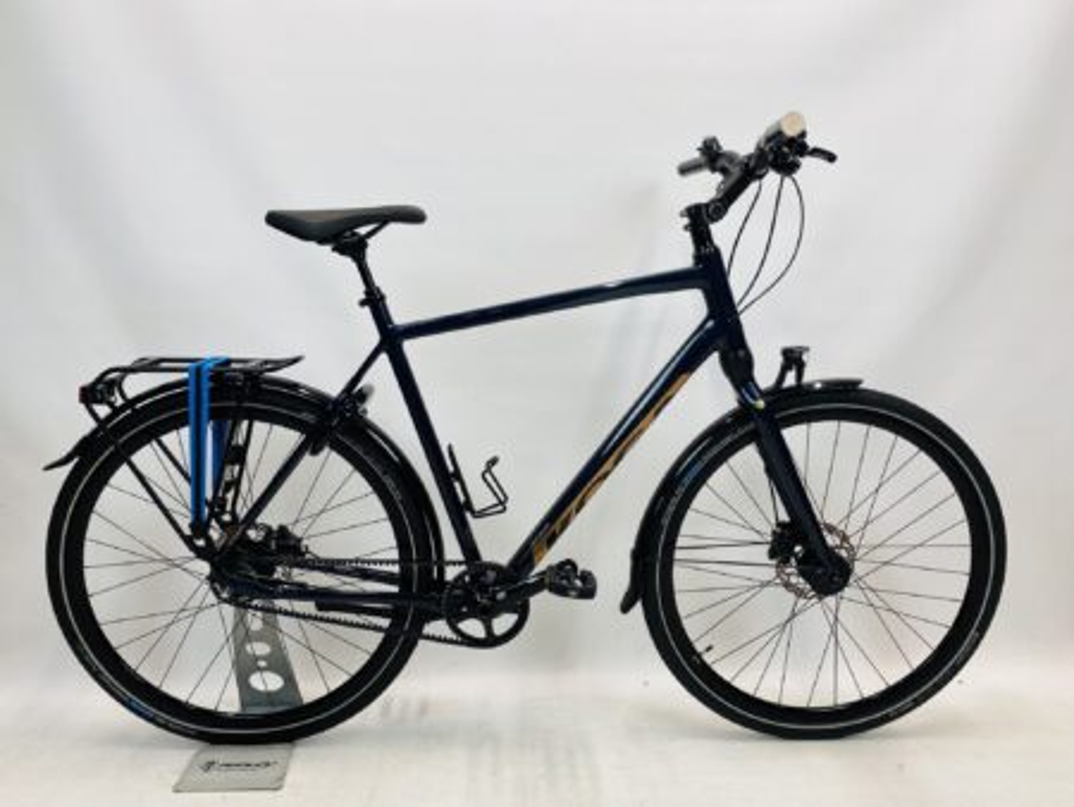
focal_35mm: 26
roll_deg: -0.2
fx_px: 807
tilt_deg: -7.0
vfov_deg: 53.1
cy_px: 404
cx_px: 537
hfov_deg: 67.3
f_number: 1.8
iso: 50
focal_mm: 4.25
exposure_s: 1/100
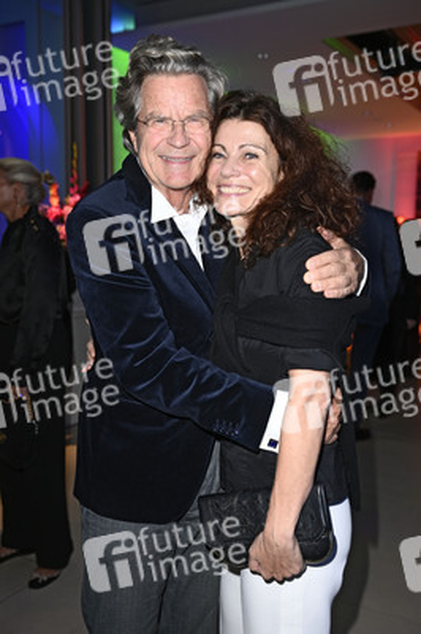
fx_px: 668
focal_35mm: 38
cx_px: 210
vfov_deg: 50.7
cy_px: 317
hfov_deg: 35.0
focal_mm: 38
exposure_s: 1/100
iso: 500
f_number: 3.5
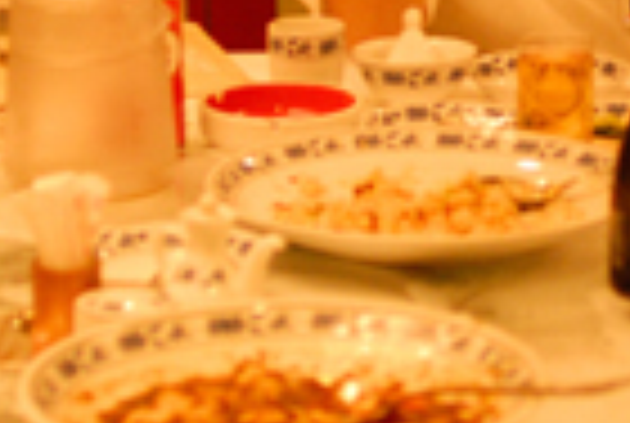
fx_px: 3367
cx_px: 734
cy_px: -56
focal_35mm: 192
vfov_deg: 7.1
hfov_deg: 10.5
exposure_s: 1/100
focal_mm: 28
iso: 800
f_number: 2
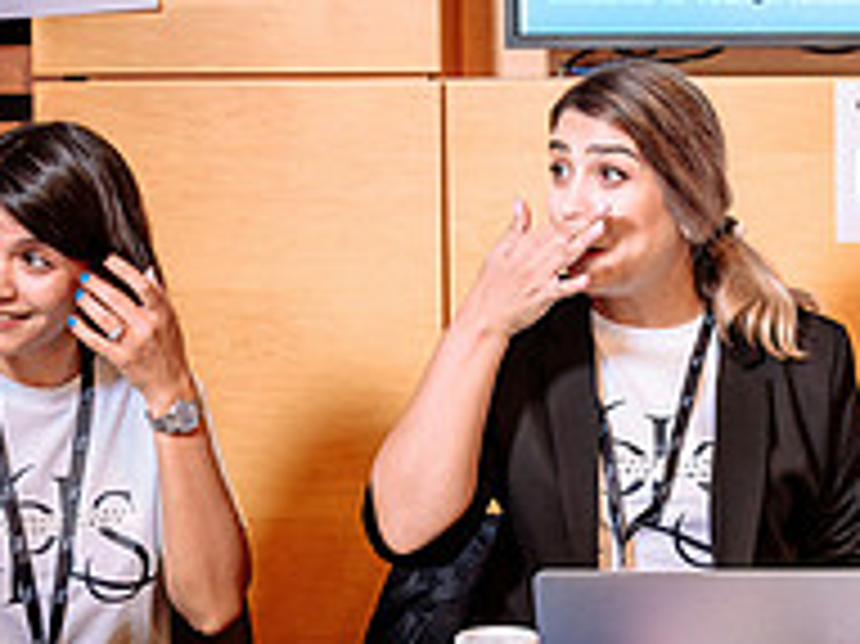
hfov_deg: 19.6
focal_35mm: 99
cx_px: 732
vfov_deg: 14.9
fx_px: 2458
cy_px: 236
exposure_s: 1/100
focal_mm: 27.5
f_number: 2.8
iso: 500
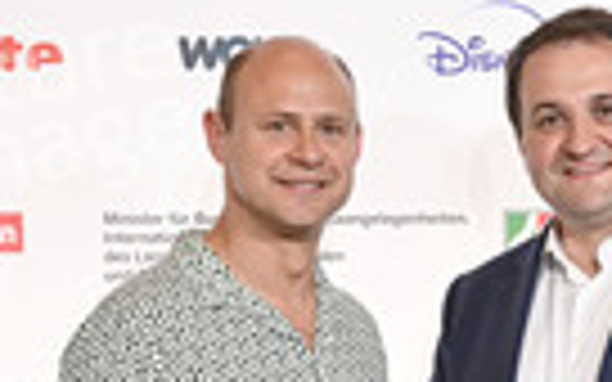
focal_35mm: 114
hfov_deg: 18.2
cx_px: 450
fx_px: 1901
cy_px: 804
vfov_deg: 10.4
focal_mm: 38
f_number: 4.5
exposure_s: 1/250
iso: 1250
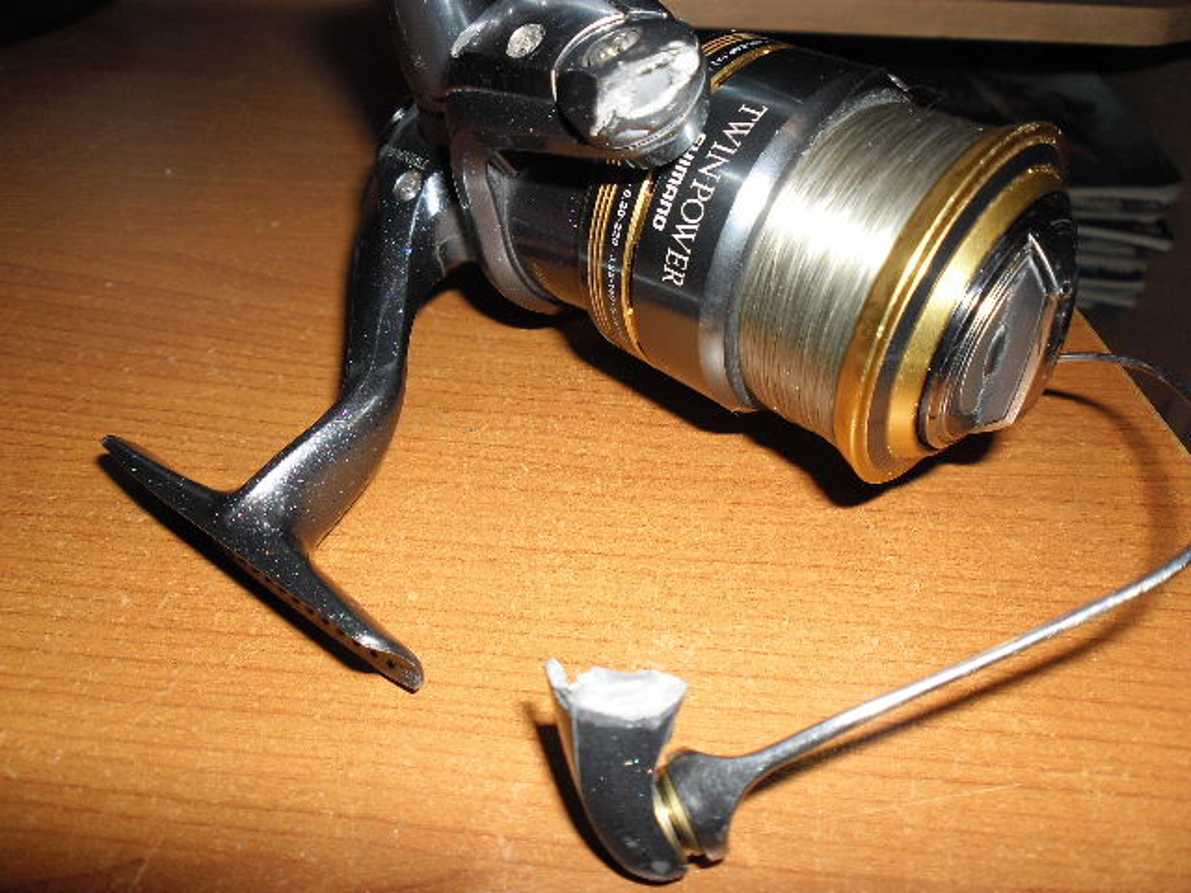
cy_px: 446
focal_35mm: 27
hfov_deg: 65.3
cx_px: 596
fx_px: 929
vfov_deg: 51.4
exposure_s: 1/45
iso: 80
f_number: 2.9
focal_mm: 4.8
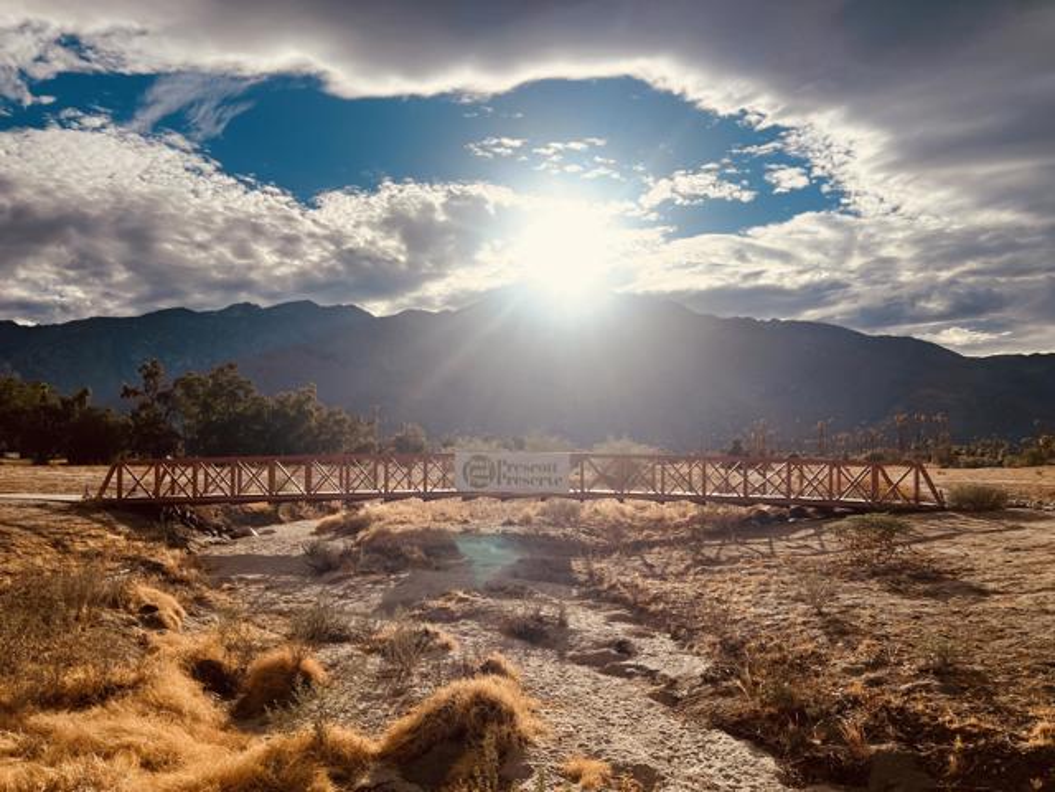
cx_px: 528
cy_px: 396
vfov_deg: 53.1
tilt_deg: +4.7
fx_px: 792
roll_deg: -0.1
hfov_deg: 67.3
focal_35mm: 26
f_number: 1.5
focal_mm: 5.7
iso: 50
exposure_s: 1/11364
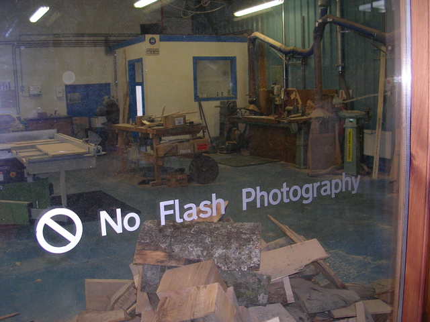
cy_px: 161
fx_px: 472
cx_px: 215
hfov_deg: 49.0
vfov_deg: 37.7
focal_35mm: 38
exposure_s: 1/60.1
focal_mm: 5.8
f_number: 2.8
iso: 78
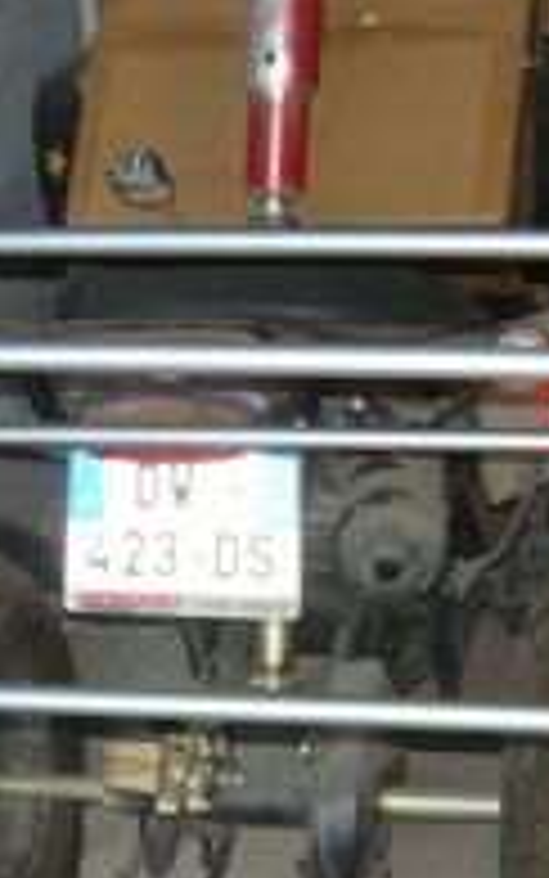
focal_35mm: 86
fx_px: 2057
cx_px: 320
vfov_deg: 23.5
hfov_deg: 15.2
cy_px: 770
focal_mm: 5.5
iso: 160
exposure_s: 1/30
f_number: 2.8
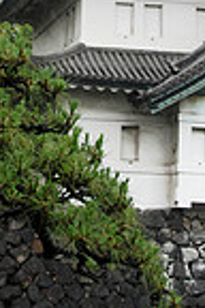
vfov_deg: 13.4
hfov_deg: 9.1
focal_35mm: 150
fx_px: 1281
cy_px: -28
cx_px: 25
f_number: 7.1
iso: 320
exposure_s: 1/200
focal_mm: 32
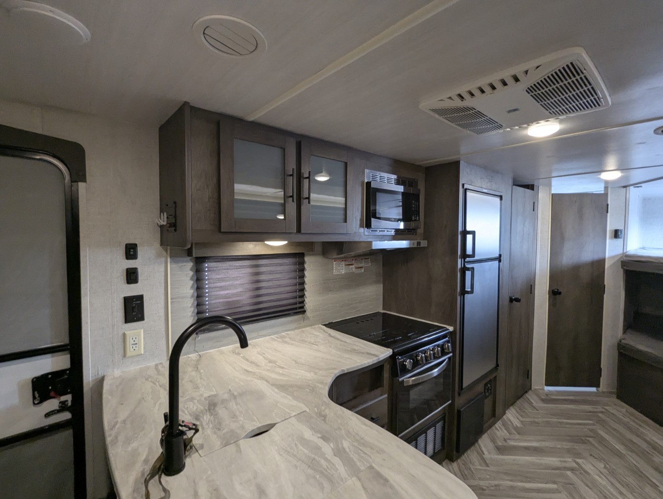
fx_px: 307
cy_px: 250
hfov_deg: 94.4
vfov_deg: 78.2
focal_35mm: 16
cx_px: 332
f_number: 2.2
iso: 214
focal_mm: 2.35
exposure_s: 1/70.8
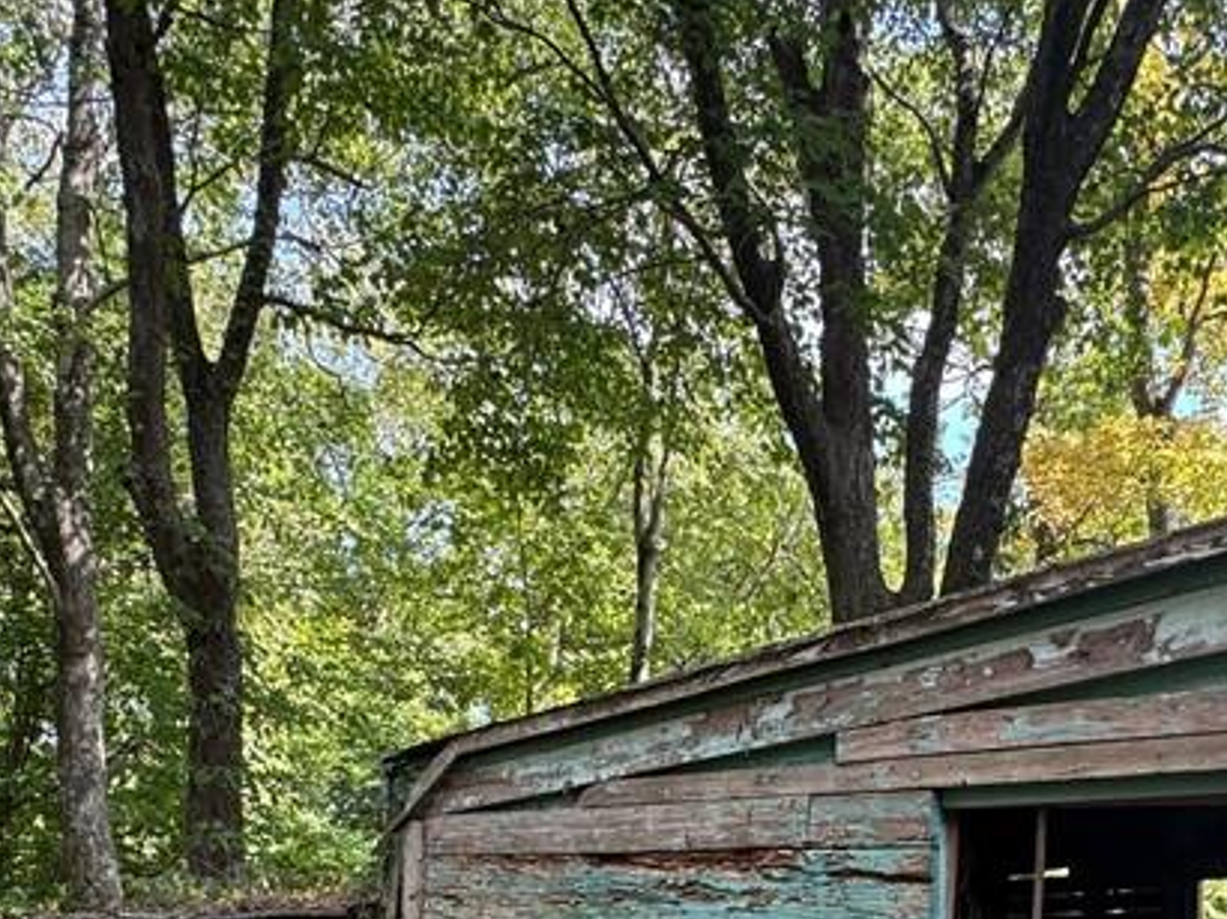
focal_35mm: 35
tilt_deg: -3.5
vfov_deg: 34.7
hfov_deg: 52.0
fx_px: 1240
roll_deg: +0.0
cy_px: 1027
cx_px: 778
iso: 40
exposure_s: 1/99
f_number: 2.2
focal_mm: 2.22
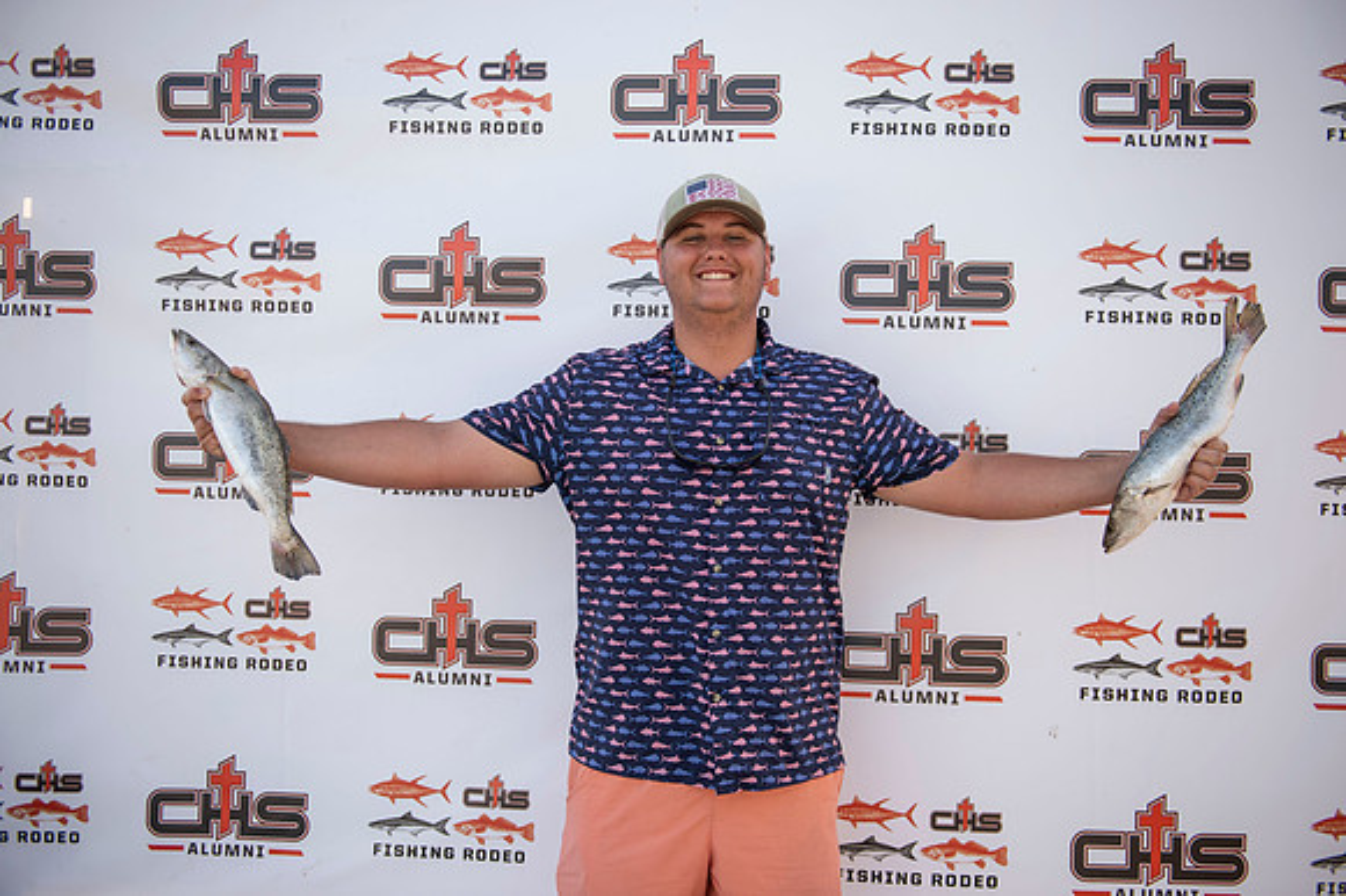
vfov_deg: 37.8
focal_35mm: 35
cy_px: 448
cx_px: 673
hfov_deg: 54.5
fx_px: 1308
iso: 50
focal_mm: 35
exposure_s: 1/250
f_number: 3.2
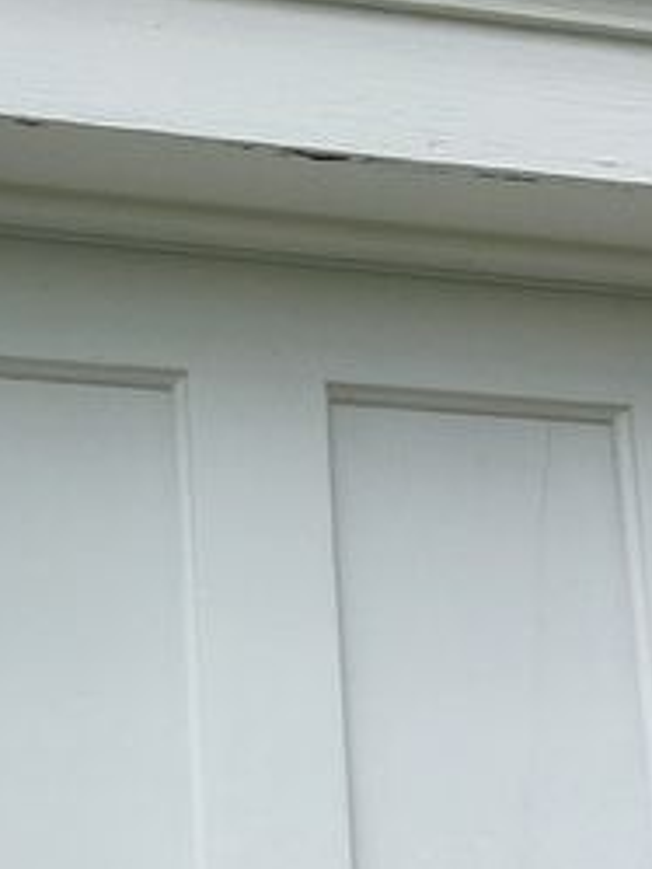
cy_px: 607
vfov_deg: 21.0
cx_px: -49
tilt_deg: +10.8
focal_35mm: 93
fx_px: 2334
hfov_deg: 15.5
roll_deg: +1.2
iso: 25
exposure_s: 1/974
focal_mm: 4.15
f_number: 2.2
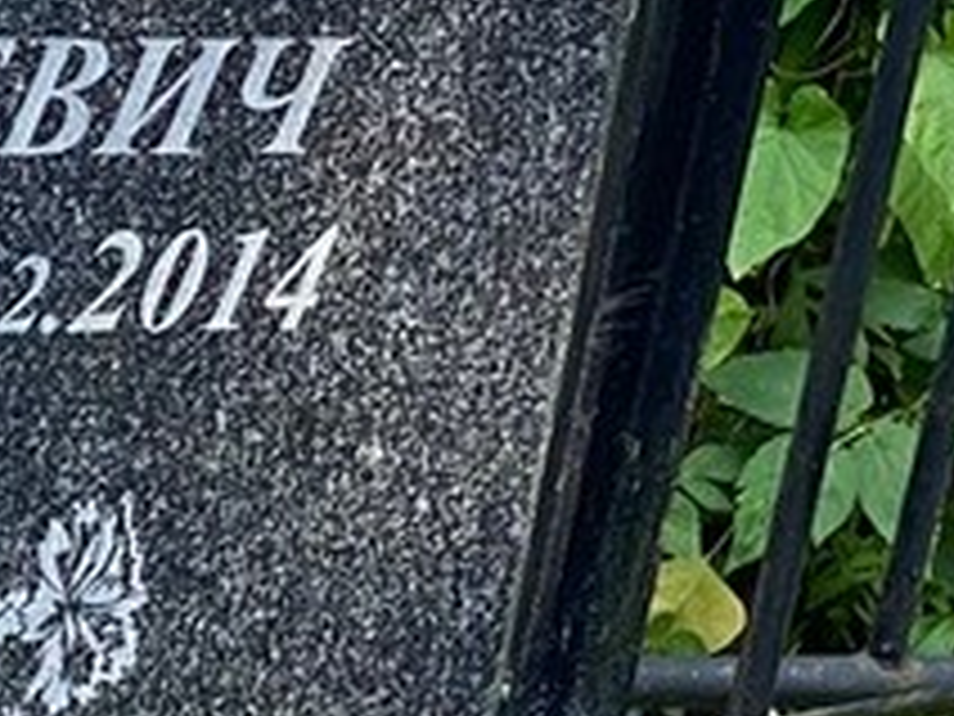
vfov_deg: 4.2
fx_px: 9729
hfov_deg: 5.6
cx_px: -144
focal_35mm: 353
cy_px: 86
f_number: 2
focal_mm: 6
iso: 25
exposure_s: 1/122
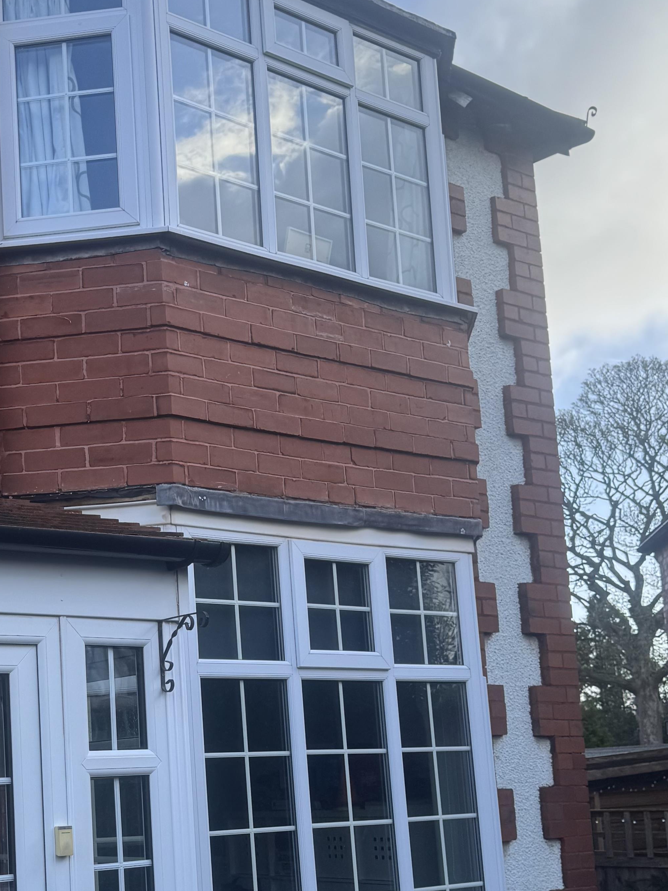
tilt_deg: +7.8
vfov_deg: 36.9
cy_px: 624
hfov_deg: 27.8
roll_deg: +3.4
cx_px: 108
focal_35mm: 51
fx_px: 1312
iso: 80
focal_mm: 6.76
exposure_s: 1/912
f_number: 1.78
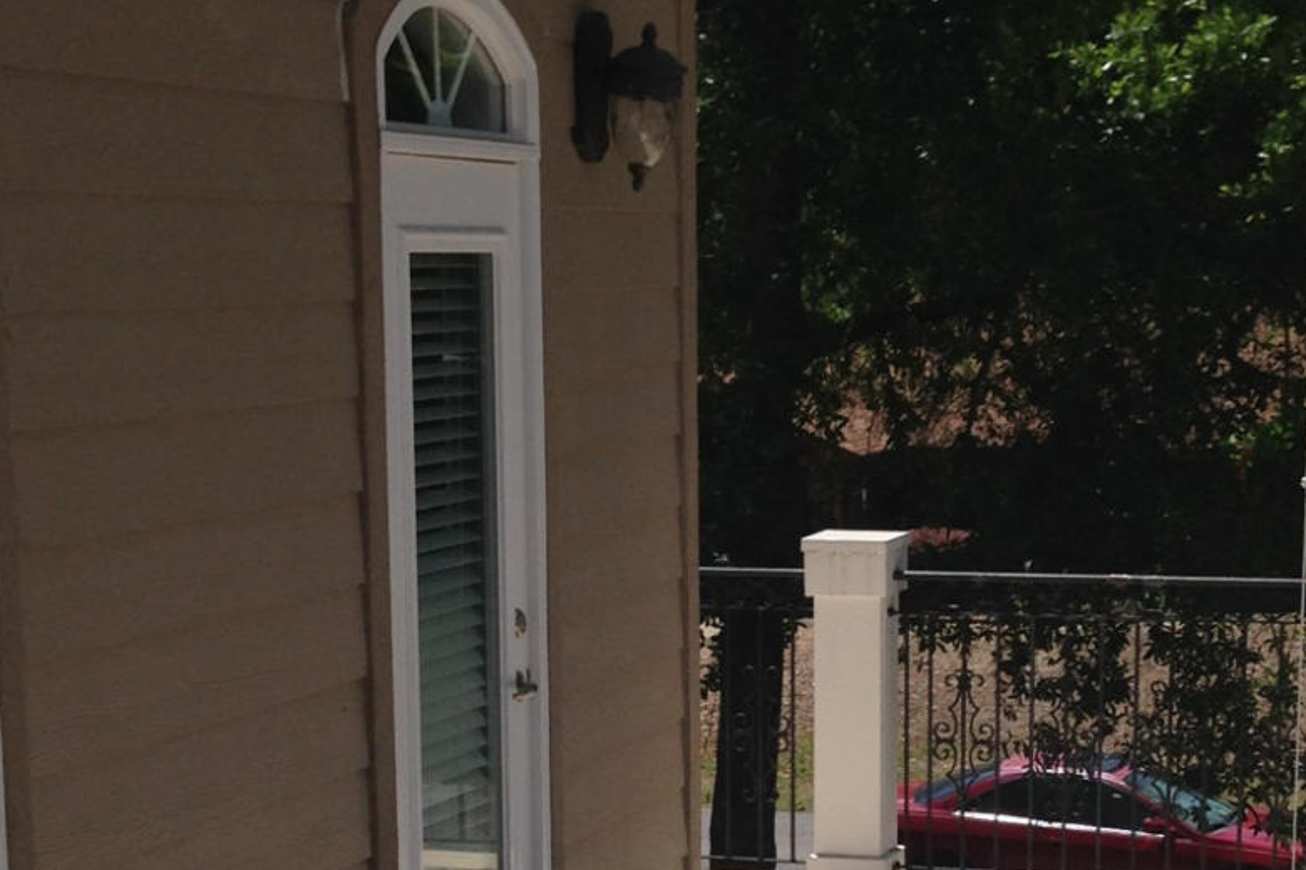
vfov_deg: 15.2
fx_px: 3192
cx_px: 616
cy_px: 905
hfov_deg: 23.1
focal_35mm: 88
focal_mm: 4.12
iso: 50
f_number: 2.4
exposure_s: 1/1938
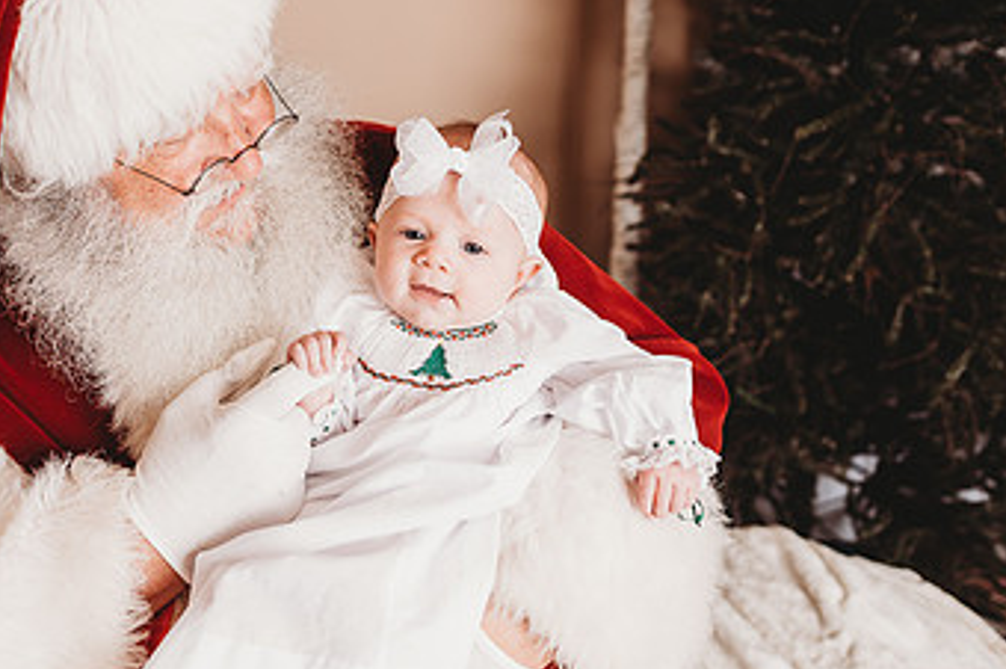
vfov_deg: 32.6
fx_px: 1145
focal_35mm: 41
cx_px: 308
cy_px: 327
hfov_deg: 46.4
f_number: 2.5
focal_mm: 24
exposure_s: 1/160
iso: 100
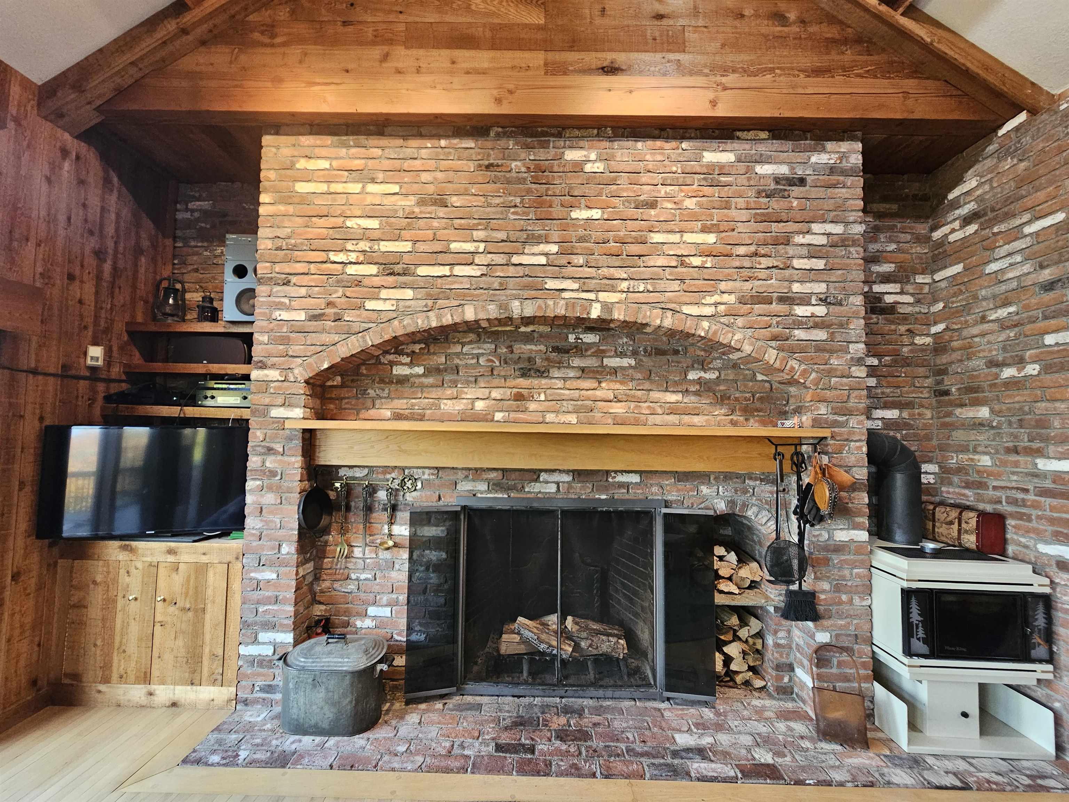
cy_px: 401
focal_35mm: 13
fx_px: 401
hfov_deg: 106.2
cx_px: 534
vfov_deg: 89.9
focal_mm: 2.2
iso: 320
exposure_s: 1/60
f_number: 2.2
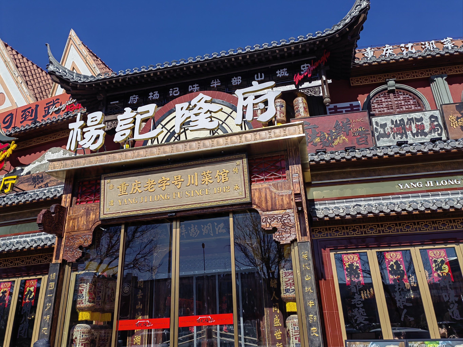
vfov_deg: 51.4
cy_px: 174
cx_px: 232
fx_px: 361
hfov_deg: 65.3
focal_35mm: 27
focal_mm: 5.52
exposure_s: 1/10000
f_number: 1.9
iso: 50
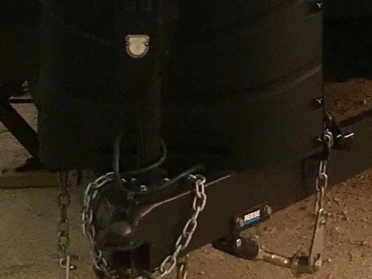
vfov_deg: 8.8
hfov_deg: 11.8
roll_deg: +1.0
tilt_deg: +2.3
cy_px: -361
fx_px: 1666
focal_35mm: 155
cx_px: 670
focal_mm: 3.99
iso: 32
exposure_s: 1/60
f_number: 1.8
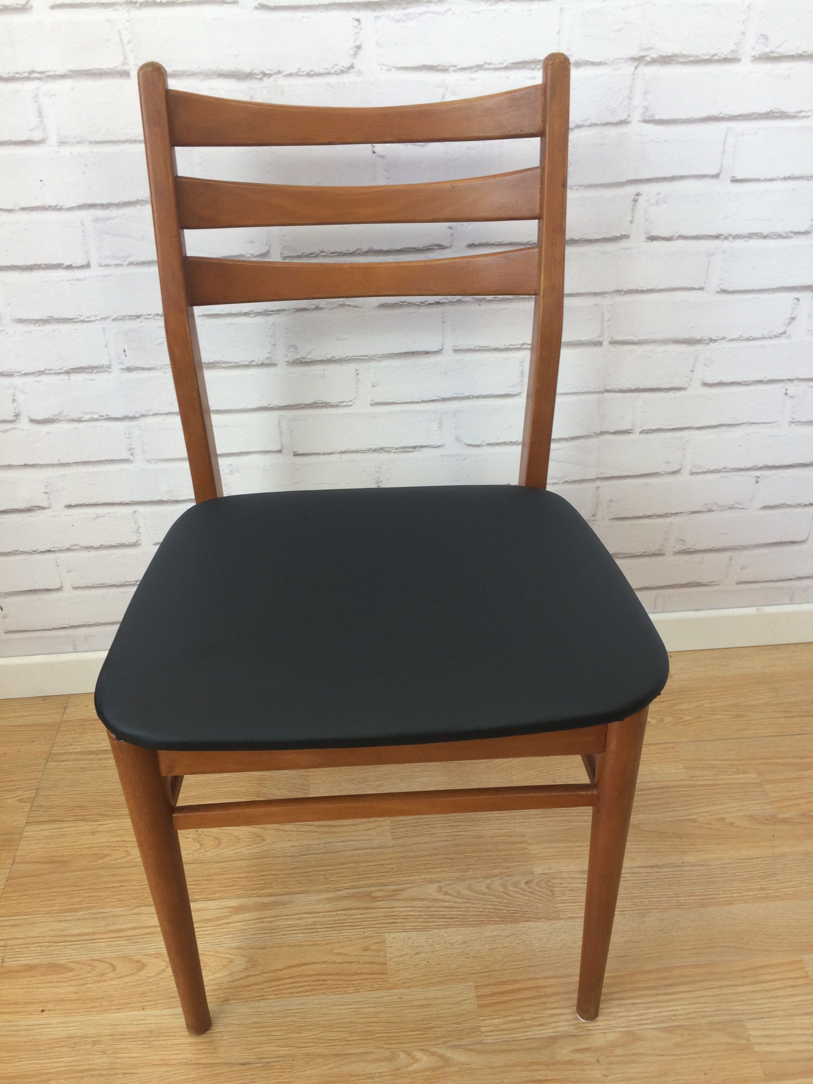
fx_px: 908
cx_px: 406
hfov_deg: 48.2
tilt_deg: -32.3
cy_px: 542
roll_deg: +4.5
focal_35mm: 29
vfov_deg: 61.7
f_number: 2.2
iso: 40
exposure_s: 1/50
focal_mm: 4.15
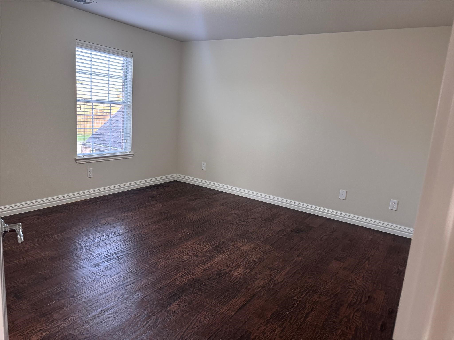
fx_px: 315
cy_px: 170
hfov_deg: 71.6
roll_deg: -5.0
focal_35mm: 24
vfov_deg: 56.8
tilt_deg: -9.9
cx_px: 227
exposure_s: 1/60
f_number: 1.78
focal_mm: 6.76
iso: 320
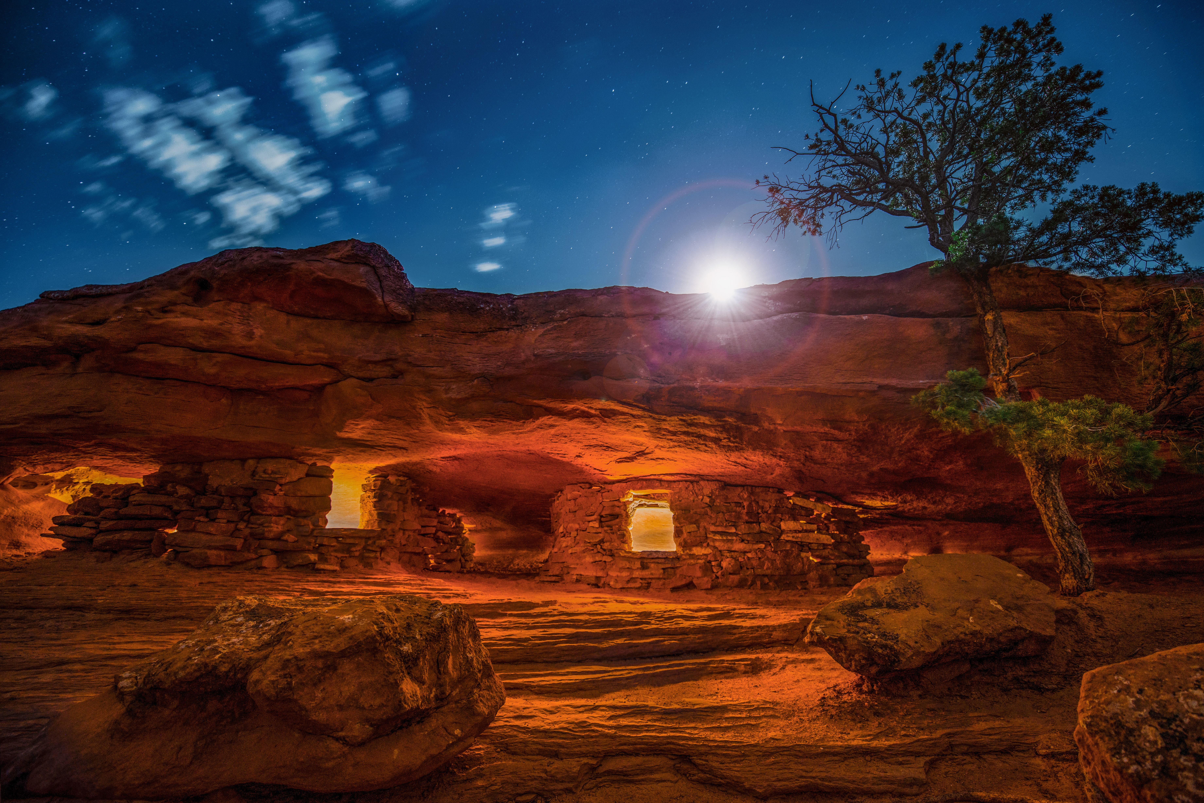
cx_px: 602
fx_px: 468
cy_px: 402
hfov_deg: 104.2
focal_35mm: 14
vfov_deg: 81.2
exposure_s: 20
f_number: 2.8
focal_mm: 14
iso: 800
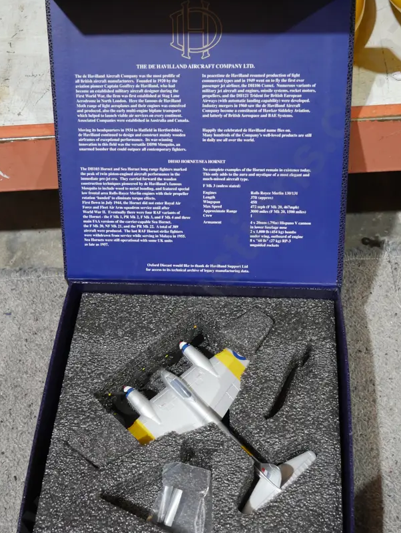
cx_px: 209
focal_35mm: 46
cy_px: 292
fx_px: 710
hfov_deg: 31.6
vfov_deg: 41.2
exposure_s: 1/60
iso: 640
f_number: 4
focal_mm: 18
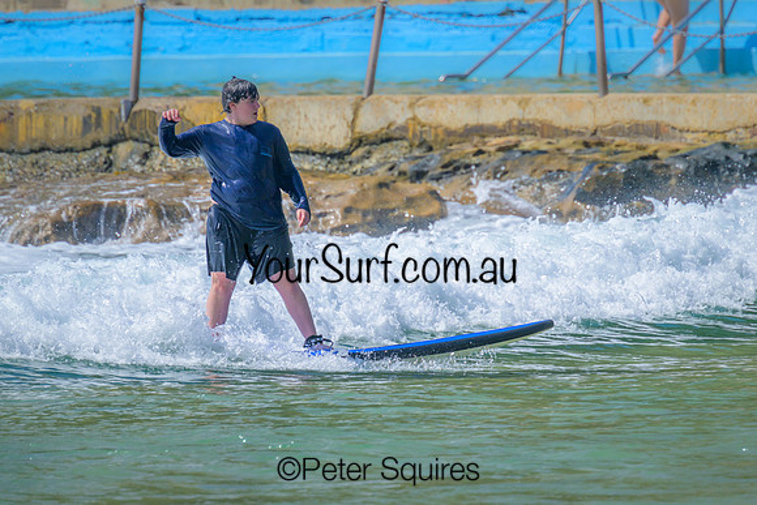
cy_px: 254
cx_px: 424
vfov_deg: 1.5
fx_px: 19298
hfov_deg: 2.2
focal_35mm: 918
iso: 320
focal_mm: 800
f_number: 11
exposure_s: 1/1000
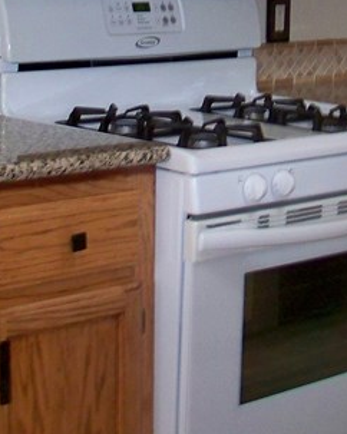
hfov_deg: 14.1
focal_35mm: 109
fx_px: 1401
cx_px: 181
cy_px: 79
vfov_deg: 17.5
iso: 200
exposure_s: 1/30
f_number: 2.8
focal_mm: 5.85
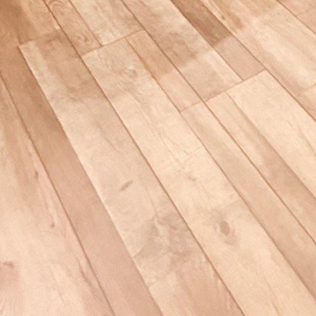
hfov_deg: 21.7
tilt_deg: -8.7
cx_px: 396
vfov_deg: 16.5
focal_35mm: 73
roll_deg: -0.9
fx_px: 754
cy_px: -351
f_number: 2.2
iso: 1250
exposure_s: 1/60
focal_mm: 2.22
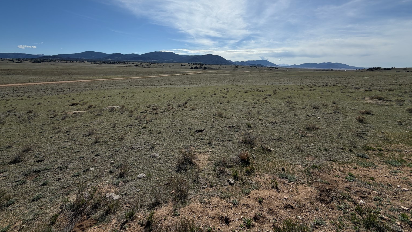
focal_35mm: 16
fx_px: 175
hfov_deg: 99.3
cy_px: 73
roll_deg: -0.3
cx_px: 196
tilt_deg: -1.5
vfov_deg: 64.9
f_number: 2.2
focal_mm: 2.22
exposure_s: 1/2165
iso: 20
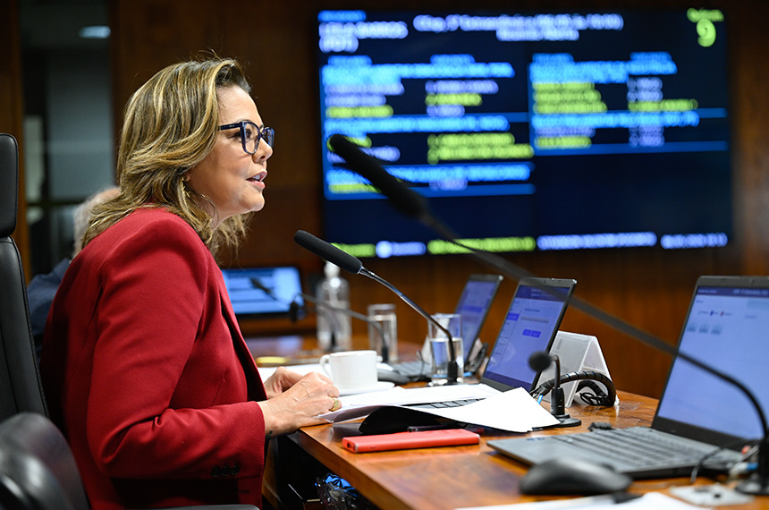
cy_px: 255
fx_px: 1492
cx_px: 384
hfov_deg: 28.9
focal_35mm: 70
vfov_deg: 19.4
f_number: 2.8
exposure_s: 1/160
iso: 2000
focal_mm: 70
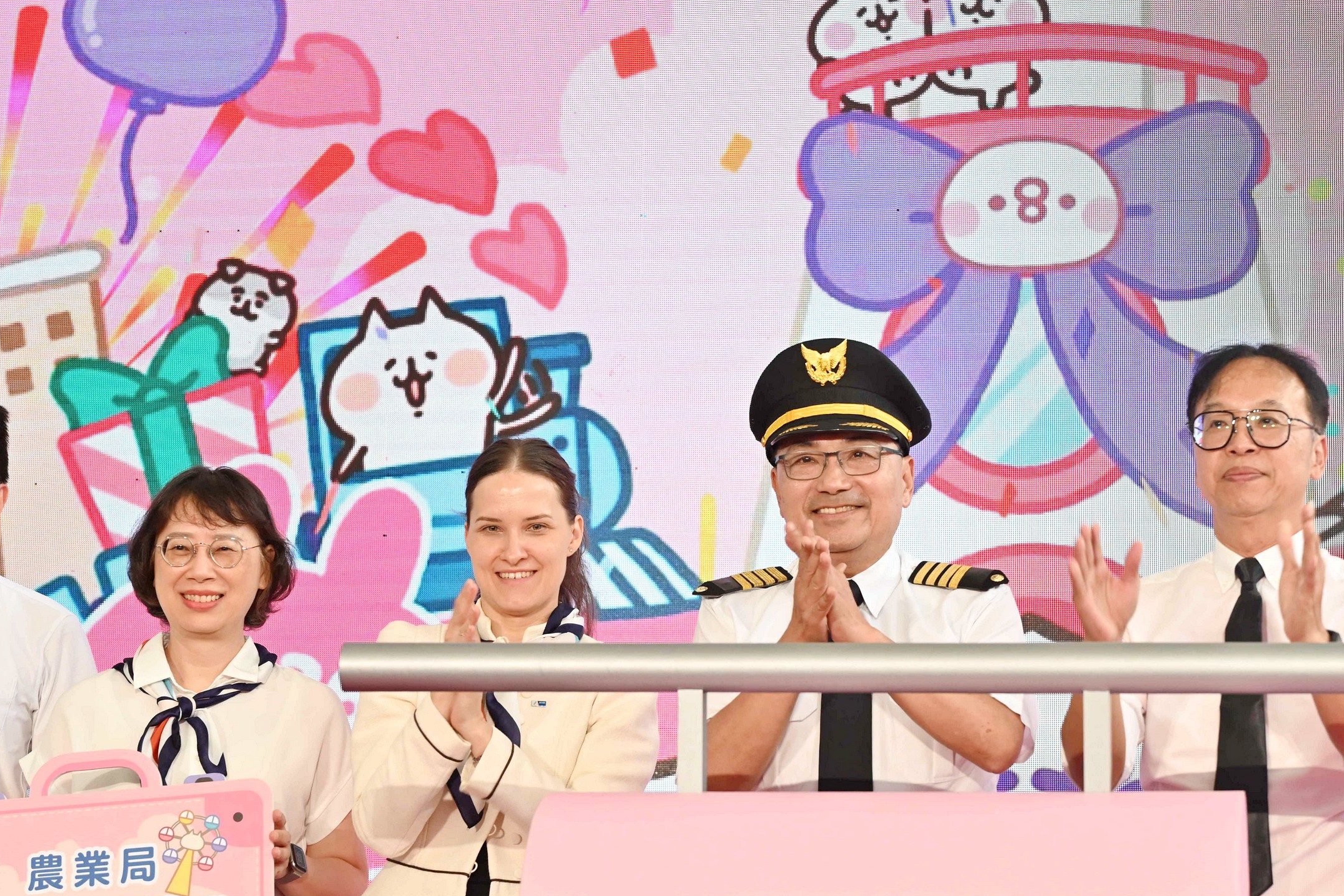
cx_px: 827
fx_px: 3659
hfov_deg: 20.8
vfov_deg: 14.0
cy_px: 526
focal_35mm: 98
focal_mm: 65
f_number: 4
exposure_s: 1/100
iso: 720
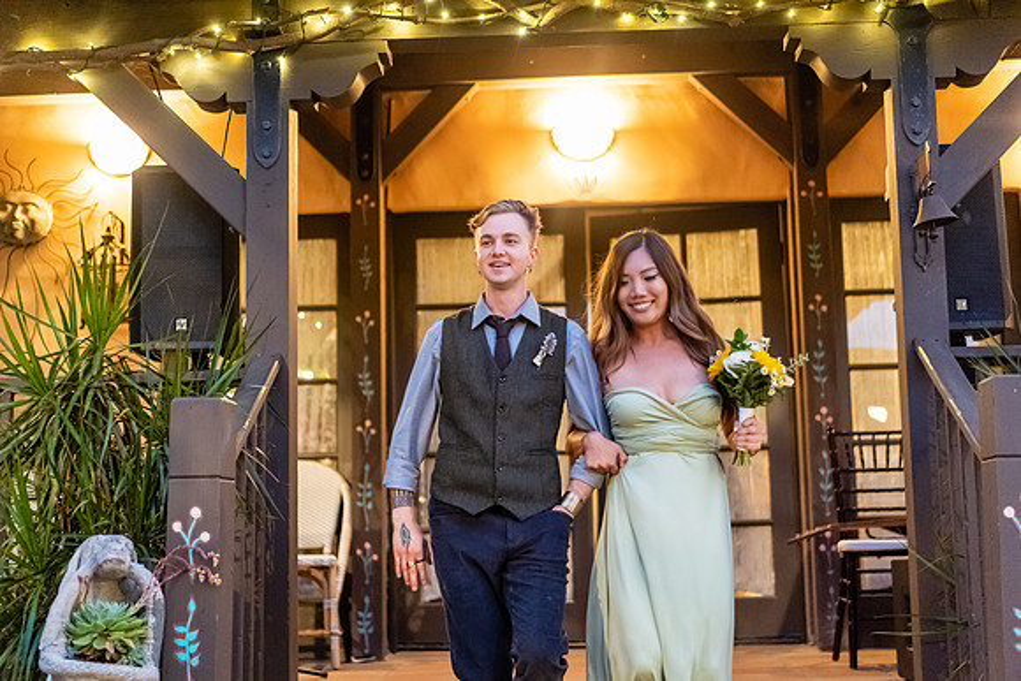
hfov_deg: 36.2
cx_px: 510
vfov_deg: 24.6
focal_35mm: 55
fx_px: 1560
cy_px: 340
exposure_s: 1/200
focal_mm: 55
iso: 2500
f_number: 1.8
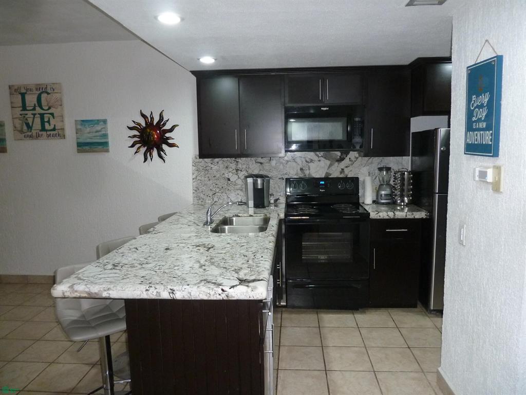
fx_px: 380
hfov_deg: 69.4
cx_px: 263
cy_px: 198
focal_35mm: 25
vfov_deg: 54.9
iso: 320
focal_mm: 4.1
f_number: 3.3
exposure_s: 1/30
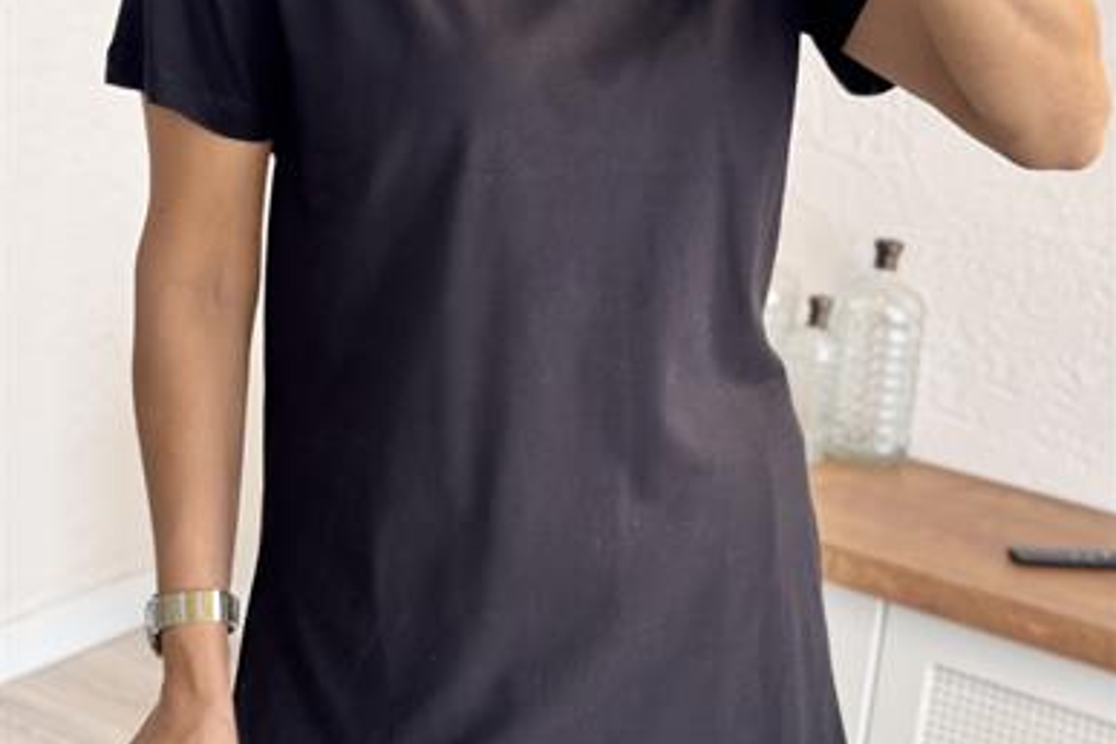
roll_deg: -6.5
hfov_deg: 30.1
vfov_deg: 20.3
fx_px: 2077
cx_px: 559
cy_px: 303
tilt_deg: -31.6
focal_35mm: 67
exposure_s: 1/94
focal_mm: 6.76
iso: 100
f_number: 1.78
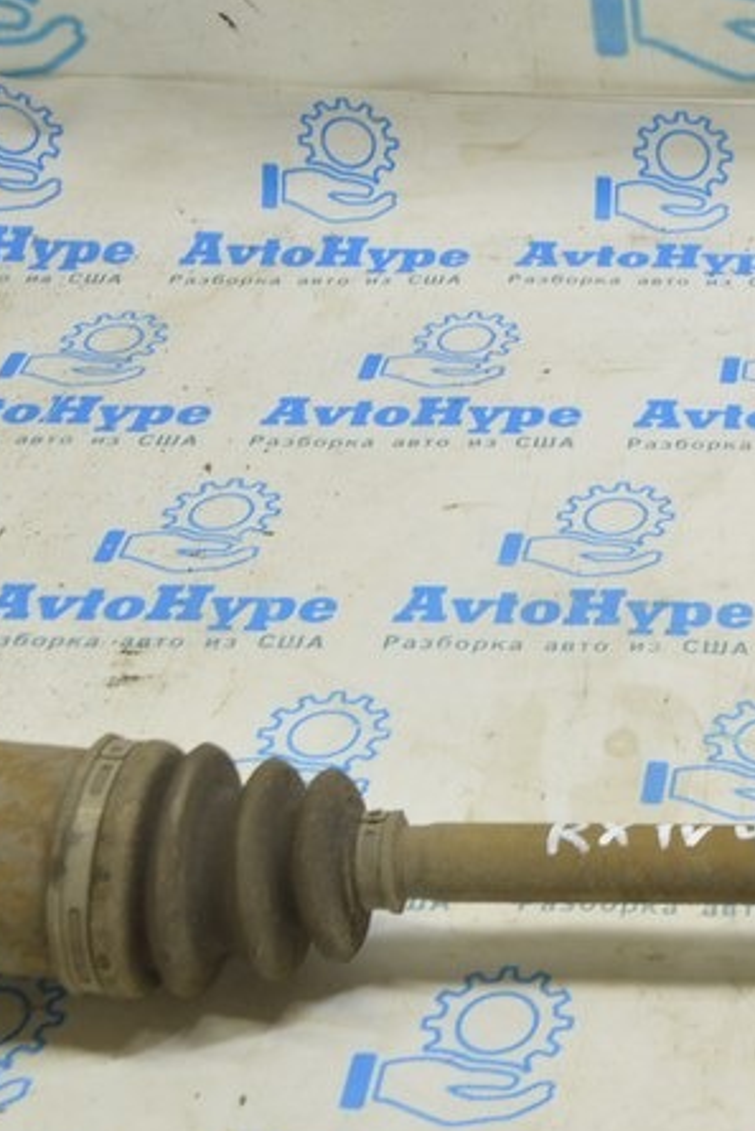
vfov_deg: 29.2
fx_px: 2169
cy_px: 649
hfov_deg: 18.4
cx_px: 979
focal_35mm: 69
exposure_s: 1/20
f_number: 5.6
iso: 400
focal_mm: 20
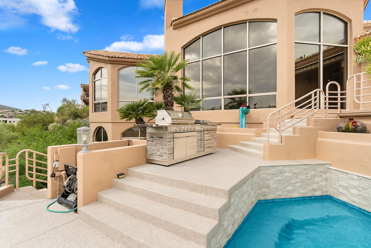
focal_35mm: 16
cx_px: 186
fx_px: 170
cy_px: 124
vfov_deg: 72.1
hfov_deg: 95.0
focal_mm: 11
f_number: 8
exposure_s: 1/1000
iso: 400
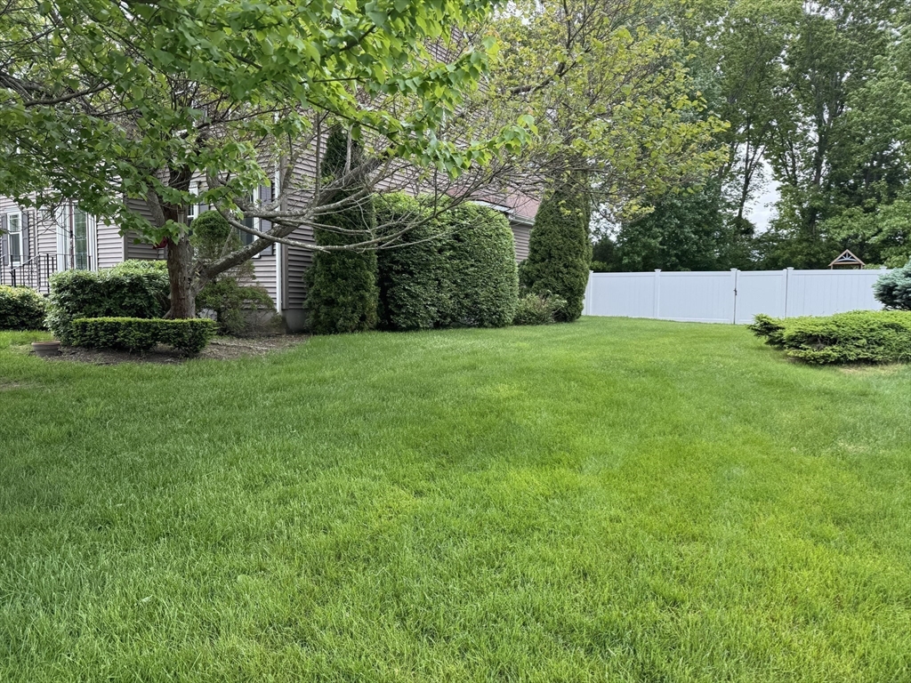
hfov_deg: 71.6
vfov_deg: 56.8
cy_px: 342
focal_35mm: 24
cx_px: 456
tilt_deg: -3.6
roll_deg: +0.4
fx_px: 632
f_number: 1.78
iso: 80
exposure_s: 1/715
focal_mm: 6.76
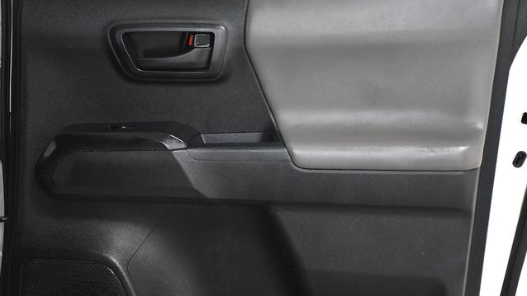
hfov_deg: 25.9
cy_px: 155
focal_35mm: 82
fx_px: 1146
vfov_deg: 14.7
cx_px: 264
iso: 2500
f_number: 4.8
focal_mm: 52
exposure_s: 1/200
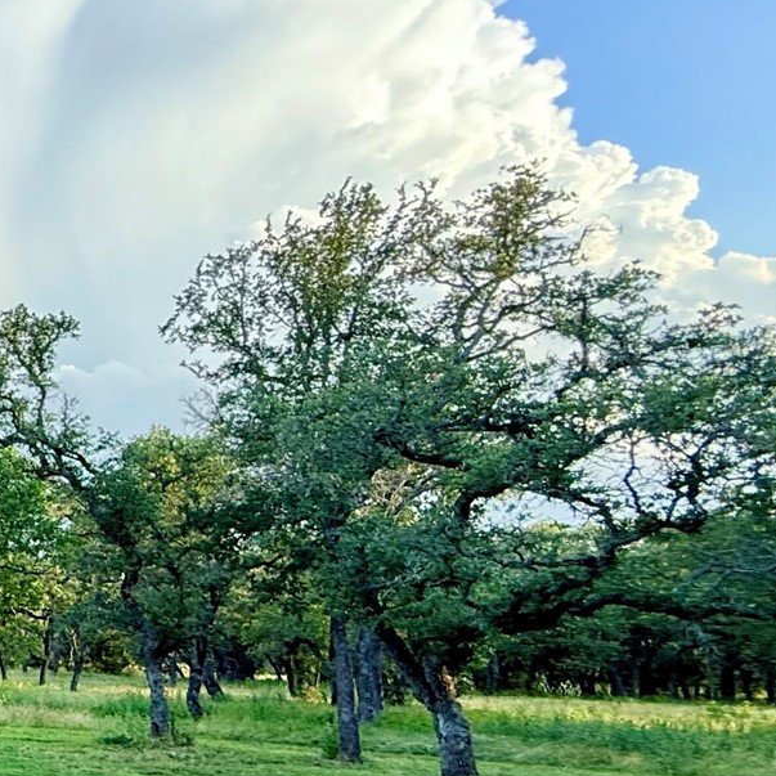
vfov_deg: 39.7
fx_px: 1065
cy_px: 490
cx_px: -522
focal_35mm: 42
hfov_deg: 24.5
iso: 64
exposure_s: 1/200
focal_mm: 2.22
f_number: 2.2
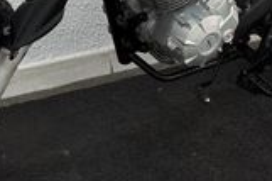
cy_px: -98
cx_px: 147
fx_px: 551
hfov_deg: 27.7
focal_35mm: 73
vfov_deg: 16.8
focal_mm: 6.76
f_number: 1.78
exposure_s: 1/60
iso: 125
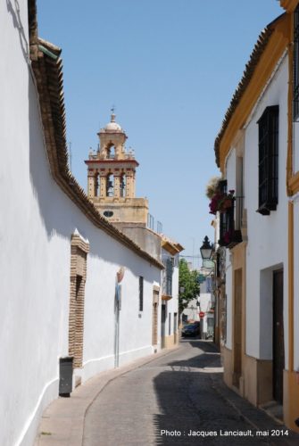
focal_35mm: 69
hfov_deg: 19.8
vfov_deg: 29.2
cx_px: 150
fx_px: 857
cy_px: 223
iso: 1000
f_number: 14
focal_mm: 46
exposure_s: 1/800
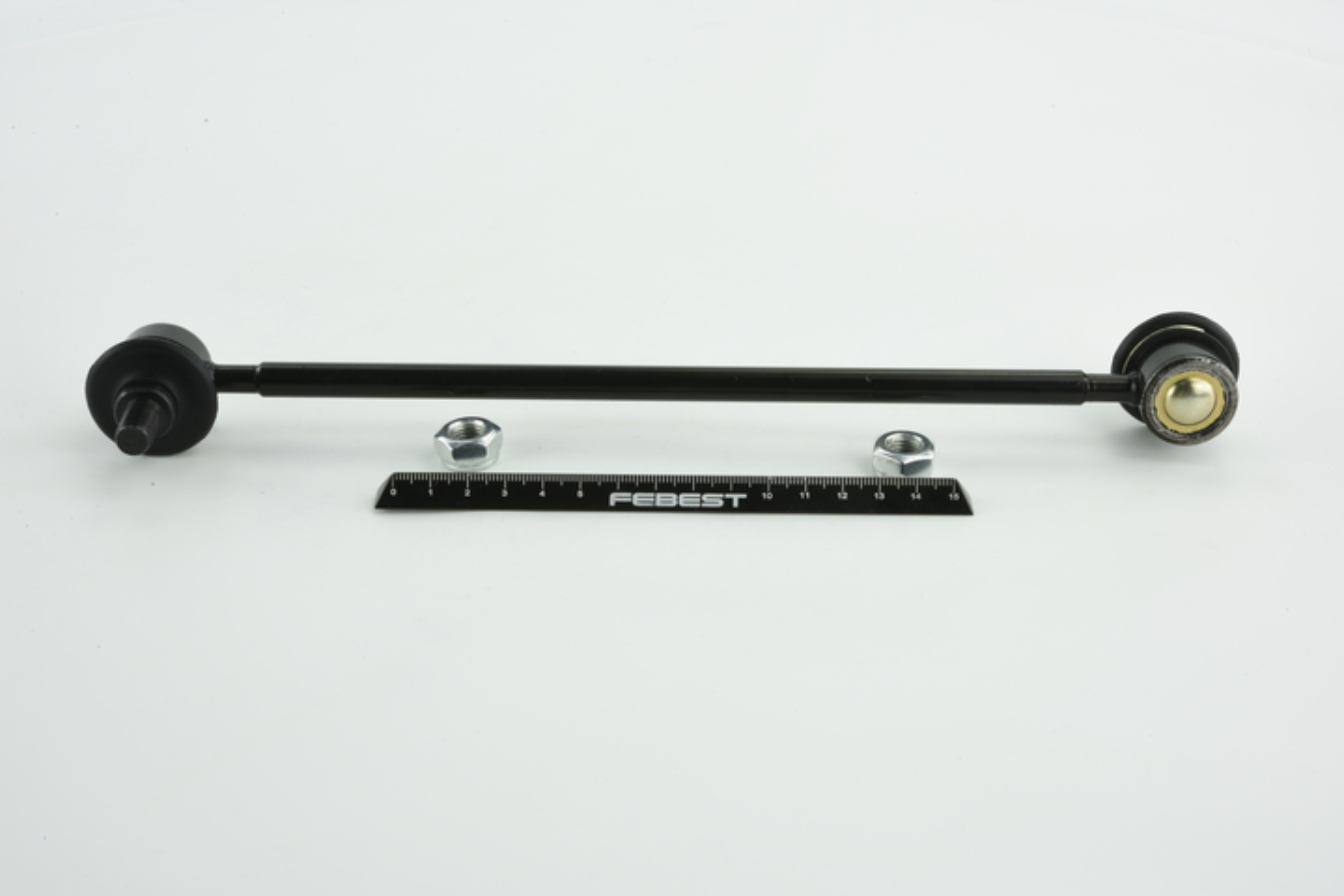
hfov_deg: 33.4
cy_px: 448
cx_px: 672
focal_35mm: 60
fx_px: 2240
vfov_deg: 22.6
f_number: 32
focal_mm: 60
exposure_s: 1/2.5
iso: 64
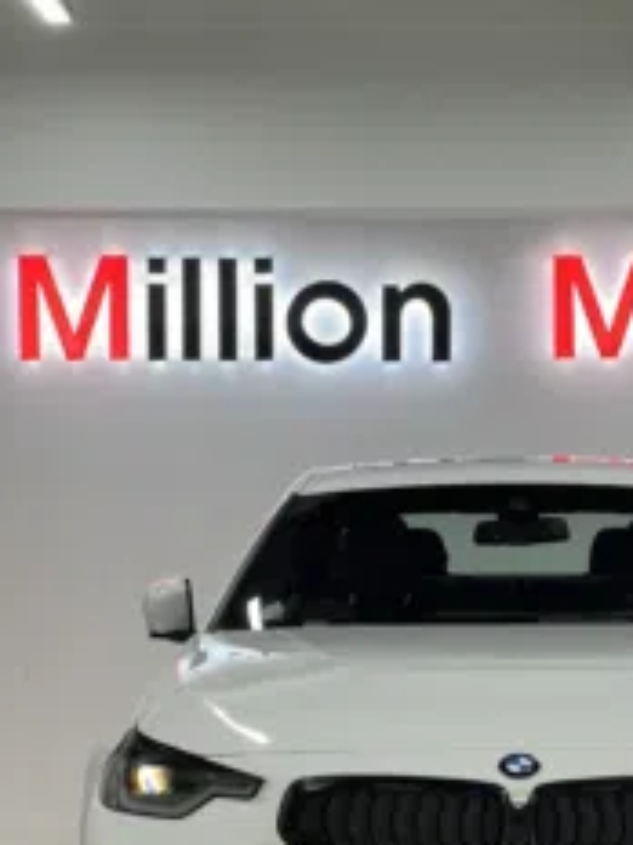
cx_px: 517
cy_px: 652
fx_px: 3243
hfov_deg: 11.1
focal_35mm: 133
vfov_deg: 14.8
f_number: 2.8
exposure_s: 1/50
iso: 250
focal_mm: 9
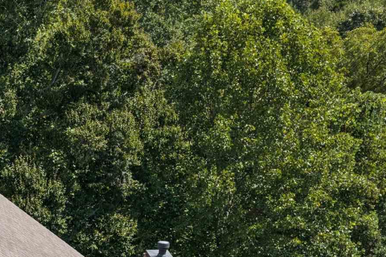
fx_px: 1040
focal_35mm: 97
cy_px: 431
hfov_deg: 18.9
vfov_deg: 13.0
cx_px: -162
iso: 100
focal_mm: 14.4
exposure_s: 1/15
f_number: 2.8
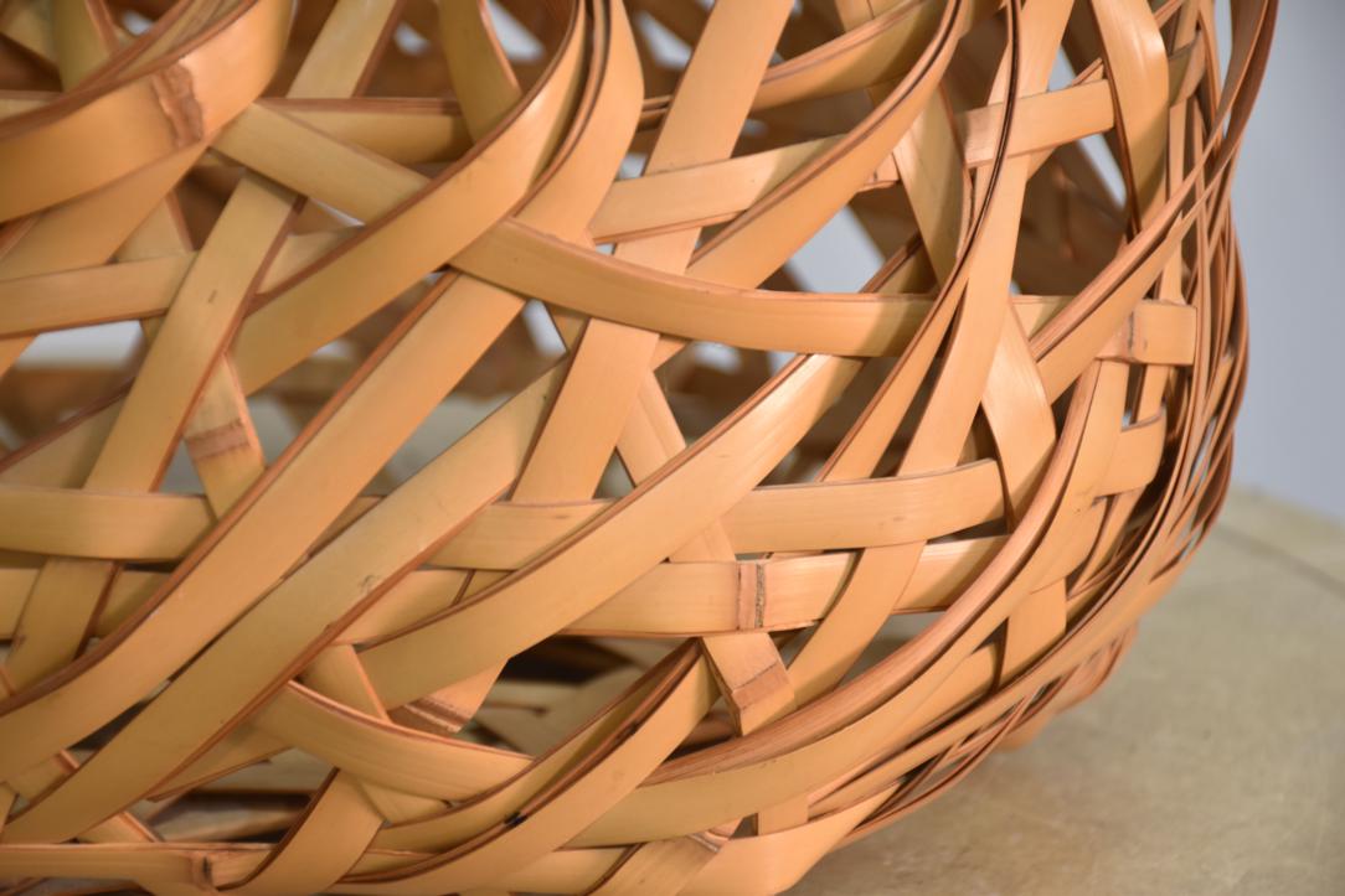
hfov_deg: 15.2
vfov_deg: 10.2
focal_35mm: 135
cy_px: 448
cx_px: 672
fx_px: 5044
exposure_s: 1/25
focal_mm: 90
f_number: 5.3
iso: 400
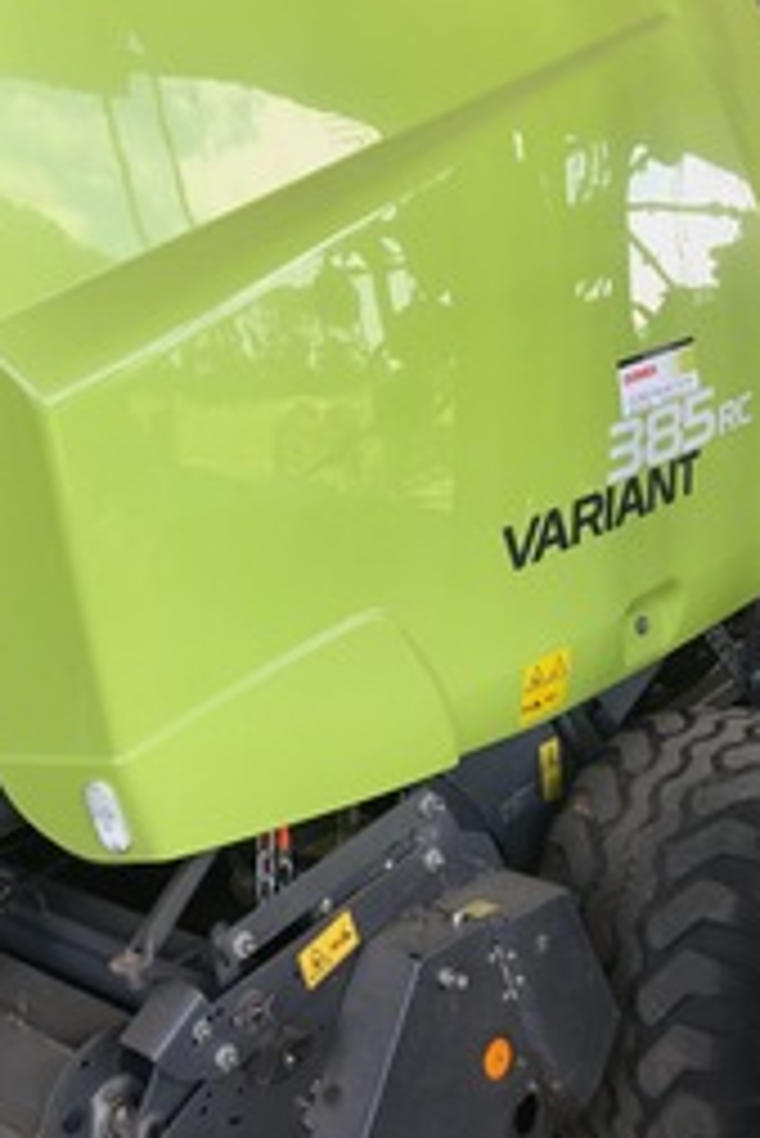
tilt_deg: +1.4
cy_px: 414
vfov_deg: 42.3
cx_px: 207
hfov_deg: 28.9
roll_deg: +0.2
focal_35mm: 46
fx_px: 1455
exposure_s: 1/110
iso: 20
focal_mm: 3.99
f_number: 1.8
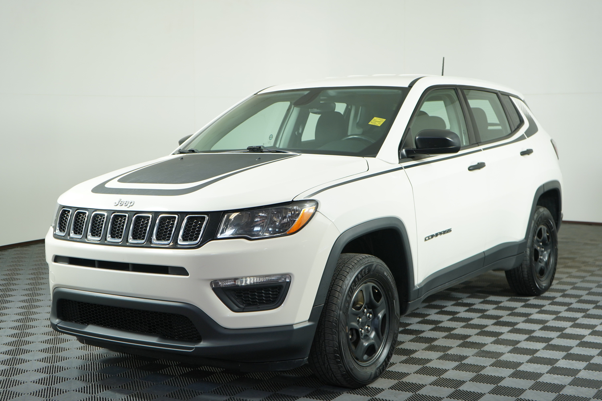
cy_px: 200
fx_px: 819
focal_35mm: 49
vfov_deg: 27.5
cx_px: 301
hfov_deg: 40.3
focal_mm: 49
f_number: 4.5
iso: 640
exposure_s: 1/160
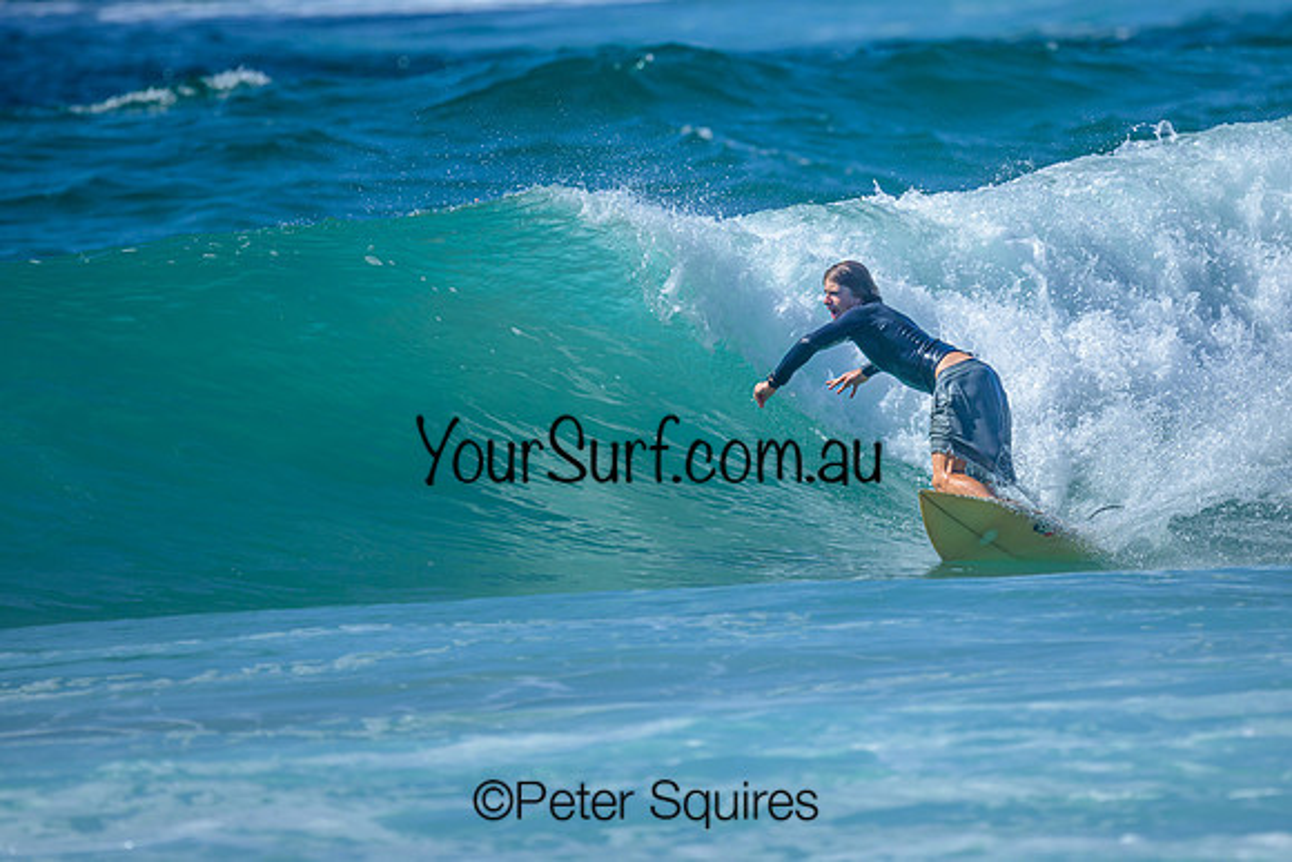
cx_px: 733
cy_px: 334
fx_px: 39481
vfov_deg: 1.3
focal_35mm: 1100
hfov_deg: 1.9
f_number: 6.3
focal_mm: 800
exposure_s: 1/2500
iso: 250
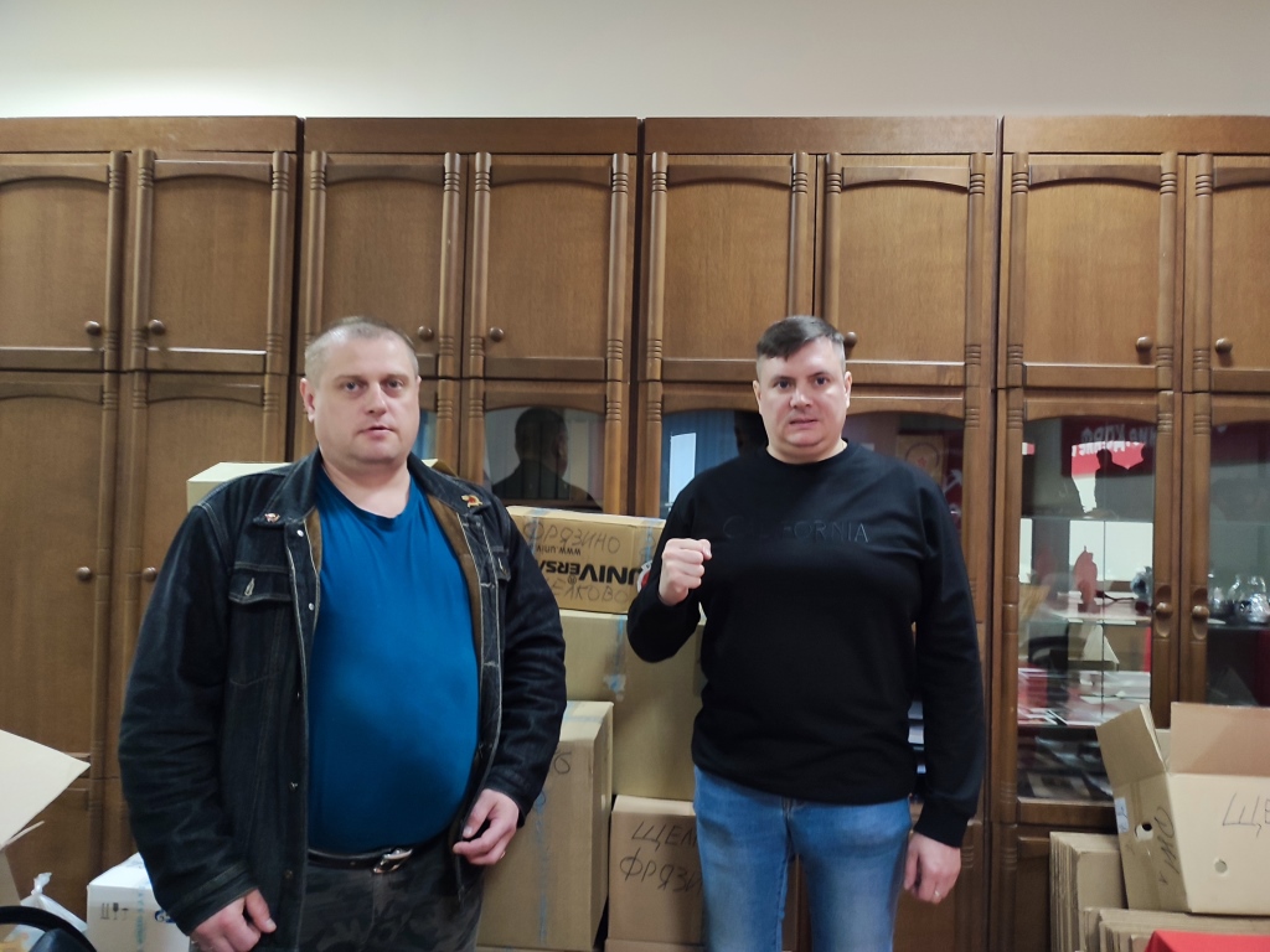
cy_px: 476
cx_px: 635
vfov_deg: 54.9
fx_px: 917
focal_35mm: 25
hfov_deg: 69.4
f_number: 1.9
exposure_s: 1/20
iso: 1010
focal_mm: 6.04
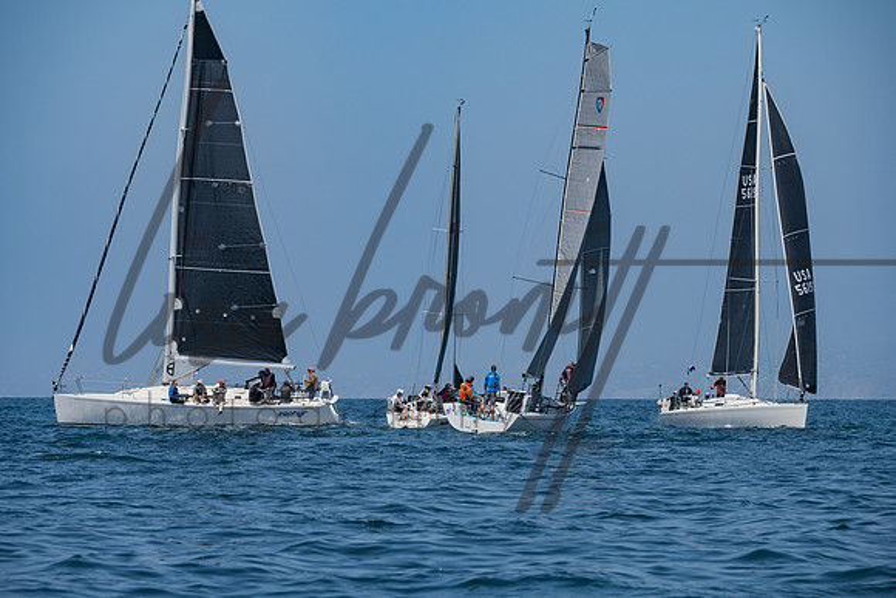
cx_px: 448
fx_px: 4905
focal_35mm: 197
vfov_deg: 7.0
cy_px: 299
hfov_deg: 10.4
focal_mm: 195
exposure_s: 1/2000
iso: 250
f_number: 6.3
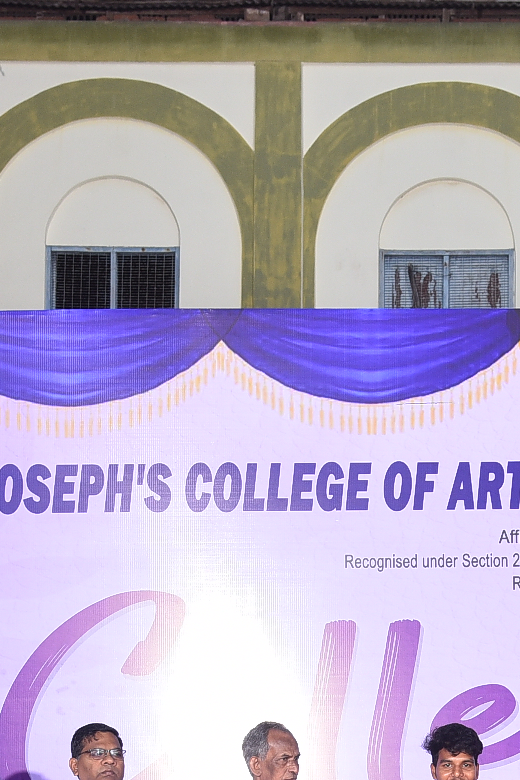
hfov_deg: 12.4
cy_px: 733
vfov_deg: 18.2
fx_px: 2384
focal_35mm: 110
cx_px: 468
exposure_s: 1/160
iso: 500
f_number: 8
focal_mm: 38
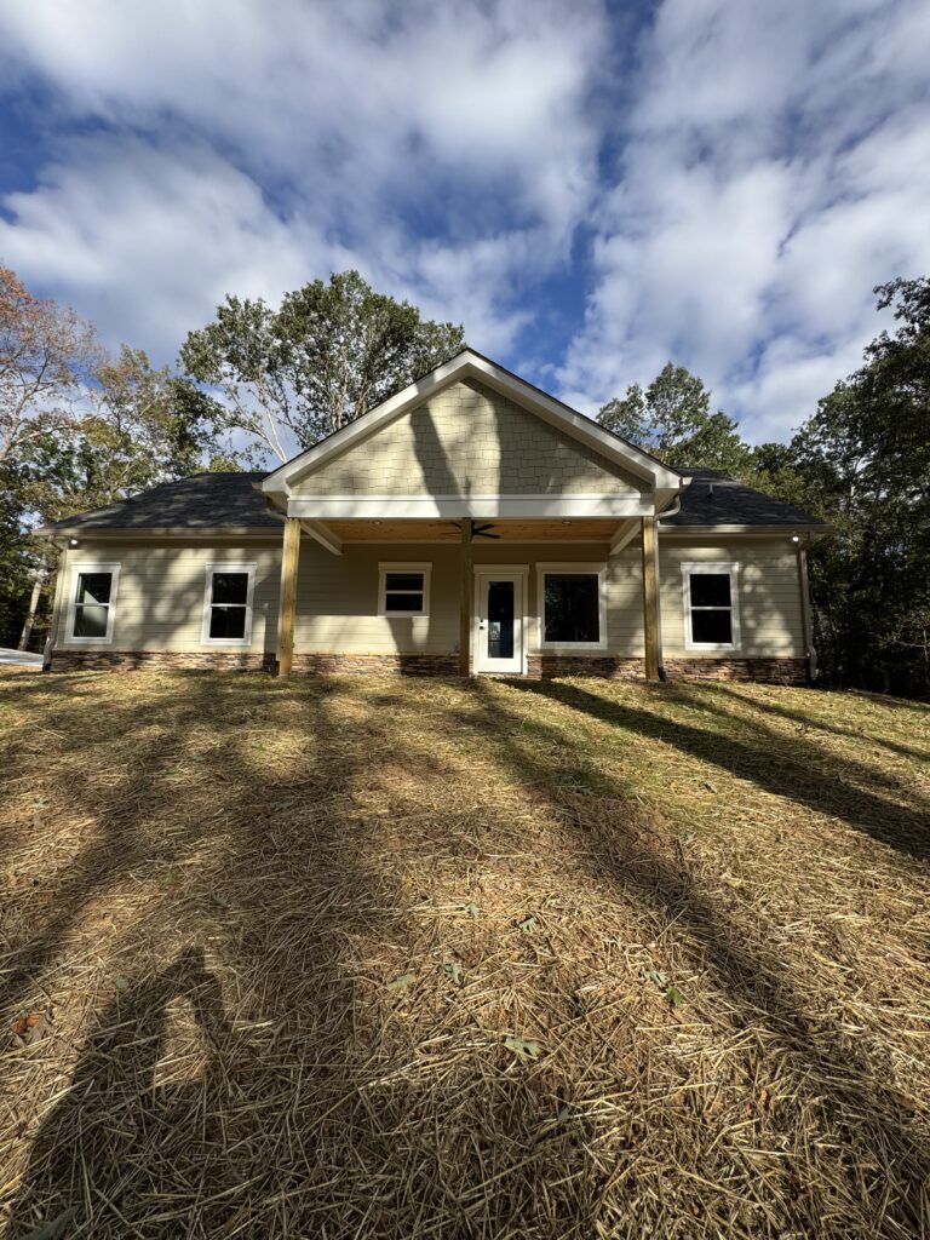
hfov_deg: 85.7
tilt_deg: +7.5
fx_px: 502
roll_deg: -0.2
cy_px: 620
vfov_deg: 102.1
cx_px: 465
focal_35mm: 14
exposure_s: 1/1094
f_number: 2.2
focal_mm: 2.22
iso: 40
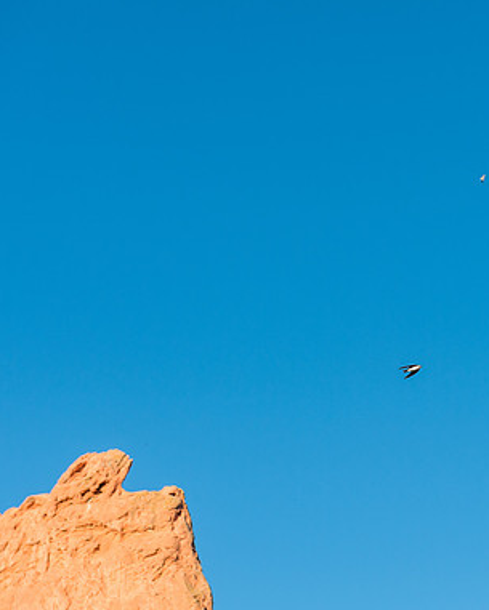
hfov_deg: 15.3
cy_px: 304
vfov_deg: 19.2
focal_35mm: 100
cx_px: 398
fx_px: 1808
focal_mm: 70
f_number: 7.1
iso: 560
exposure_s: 1/1250
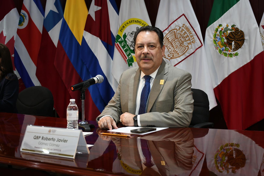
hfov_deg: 38.9
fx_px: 374
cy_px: 88
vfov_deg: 26.5
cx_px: 132
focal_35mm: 51
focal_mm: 34
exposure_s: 1/100
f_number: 4.2
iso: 1000
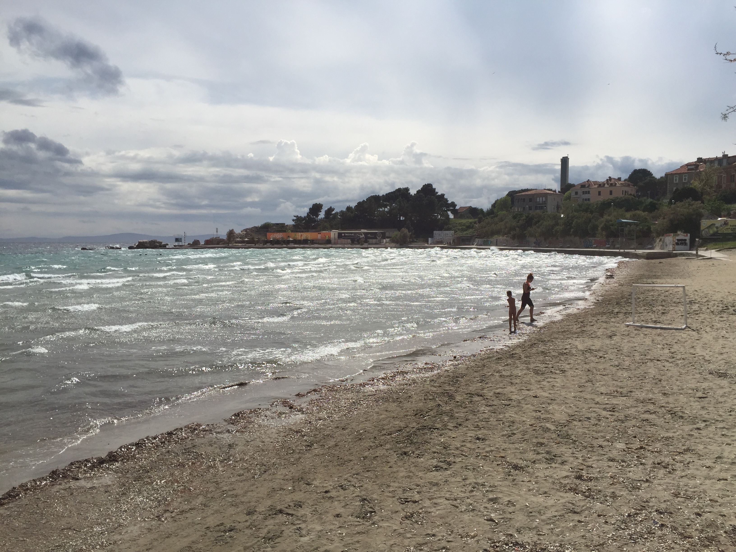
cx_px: 368
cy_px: 276
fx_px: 617
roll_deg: +0.5
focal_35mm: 29
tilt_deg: -2.7
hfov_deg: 61.7
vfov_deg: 48.2
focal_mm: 4.15
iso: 32
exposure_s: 1/5650
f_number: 2.2
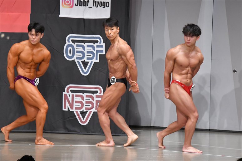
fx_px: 1458
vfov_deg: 6.3
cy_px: 80
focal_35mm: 217
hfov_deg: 9.5
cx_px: 121
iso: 6400
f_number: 5.6
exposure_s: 1/400
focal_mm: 145
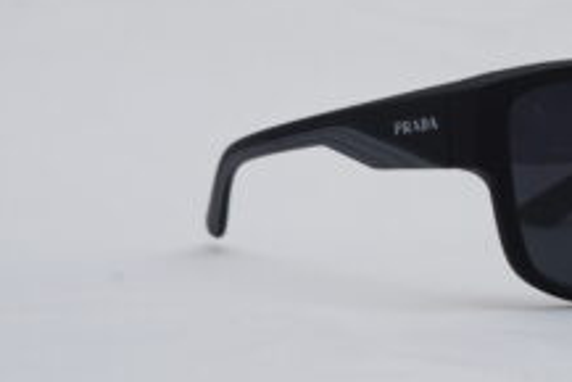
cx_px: 577
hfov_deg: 14.6
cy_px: 113
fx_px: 2194
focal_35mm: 138
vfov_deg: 9.9
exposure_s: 1/160
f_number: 9
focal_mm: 50
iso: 100
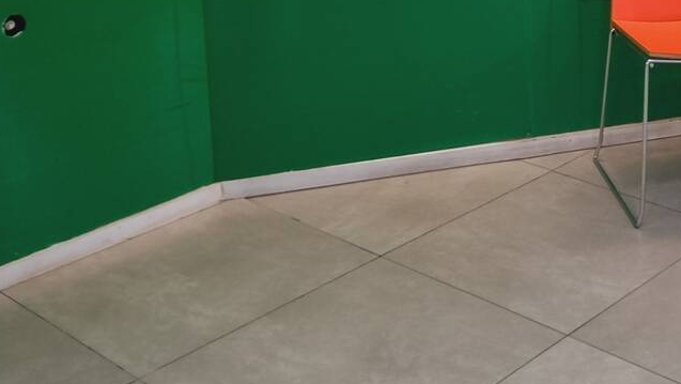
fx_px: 1156
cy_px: -171
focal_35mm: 64
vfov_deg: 17.2
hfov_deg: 30.6
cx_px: 677
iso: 200
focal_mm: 5.4
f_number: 1.8
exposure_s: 1/40
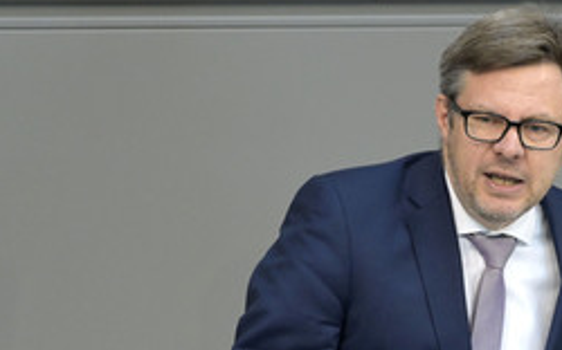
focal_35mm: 734
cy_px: 328
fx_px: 11237
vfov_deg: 1.8
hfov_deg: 2.9
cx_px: 415
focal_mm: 400
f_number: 5.6
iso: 10000
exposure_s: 1/500
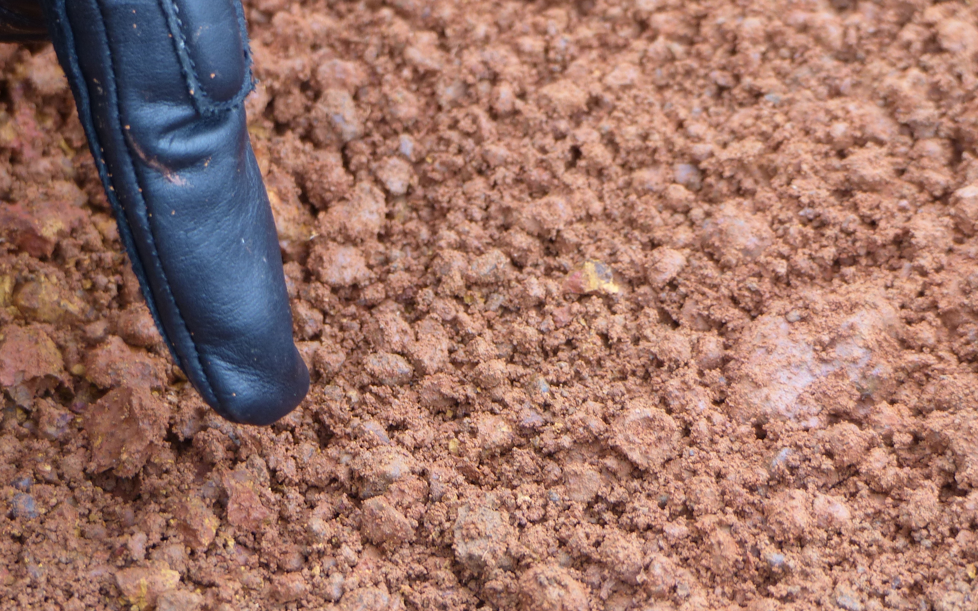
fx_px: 6823
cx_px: 371
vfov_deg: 5.1
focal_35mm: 256
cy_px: 457
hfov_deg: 8.2
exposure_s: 1/80
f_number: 2.8
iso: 100
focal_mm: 34.5
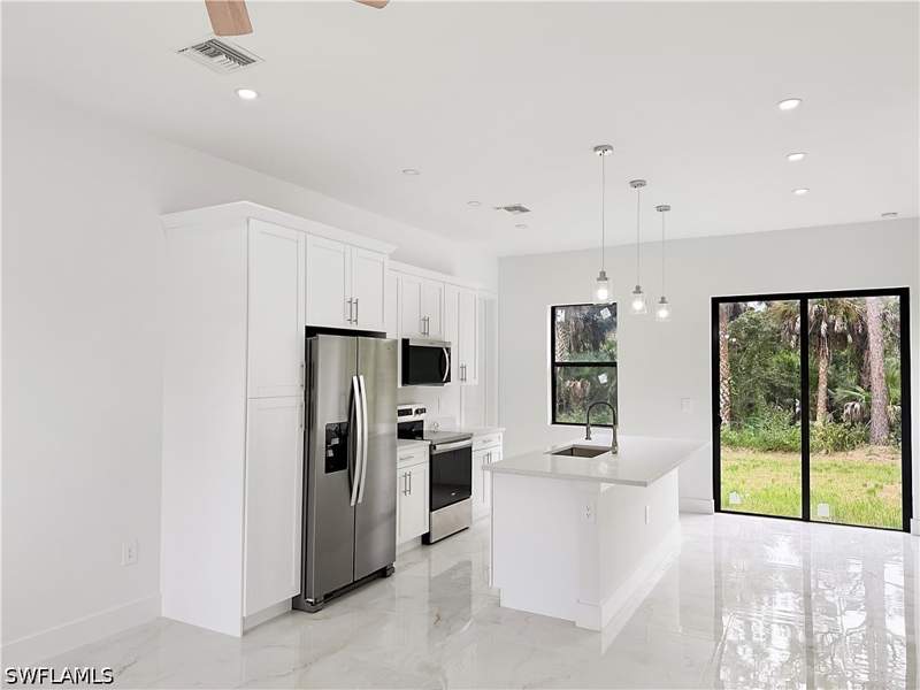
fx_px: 638
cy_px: 345
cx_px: 460
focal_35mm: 24
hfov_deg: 71.6
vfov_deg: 56.8
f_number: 1.78
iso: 80
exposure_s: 1/617
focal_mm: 6.76
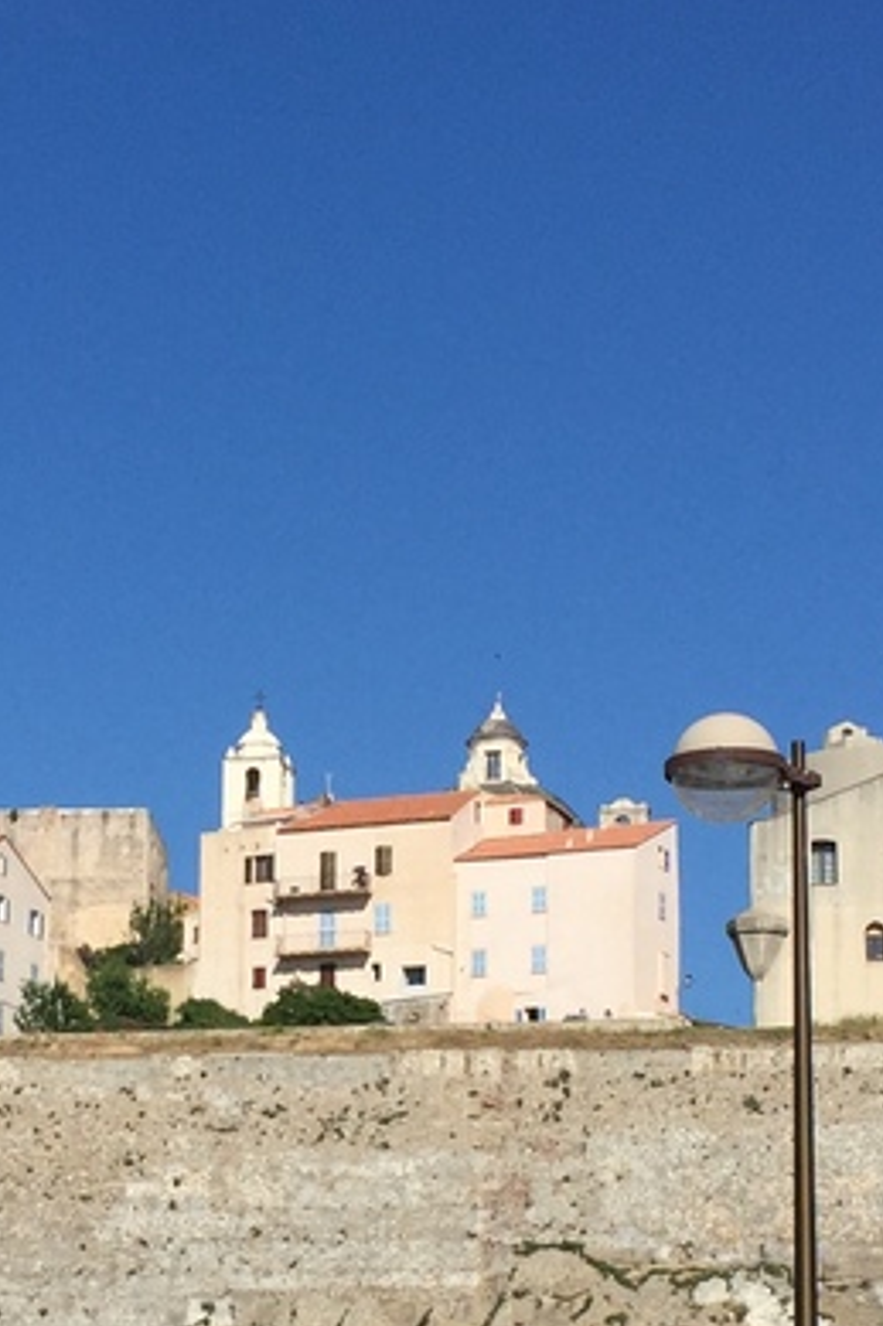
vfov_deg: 21.8
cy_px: 951
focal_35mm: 93
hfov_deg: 14.7
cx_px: 276
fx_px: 3424
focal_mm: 4.15
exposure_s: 1/3968
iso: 32
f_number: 2.2
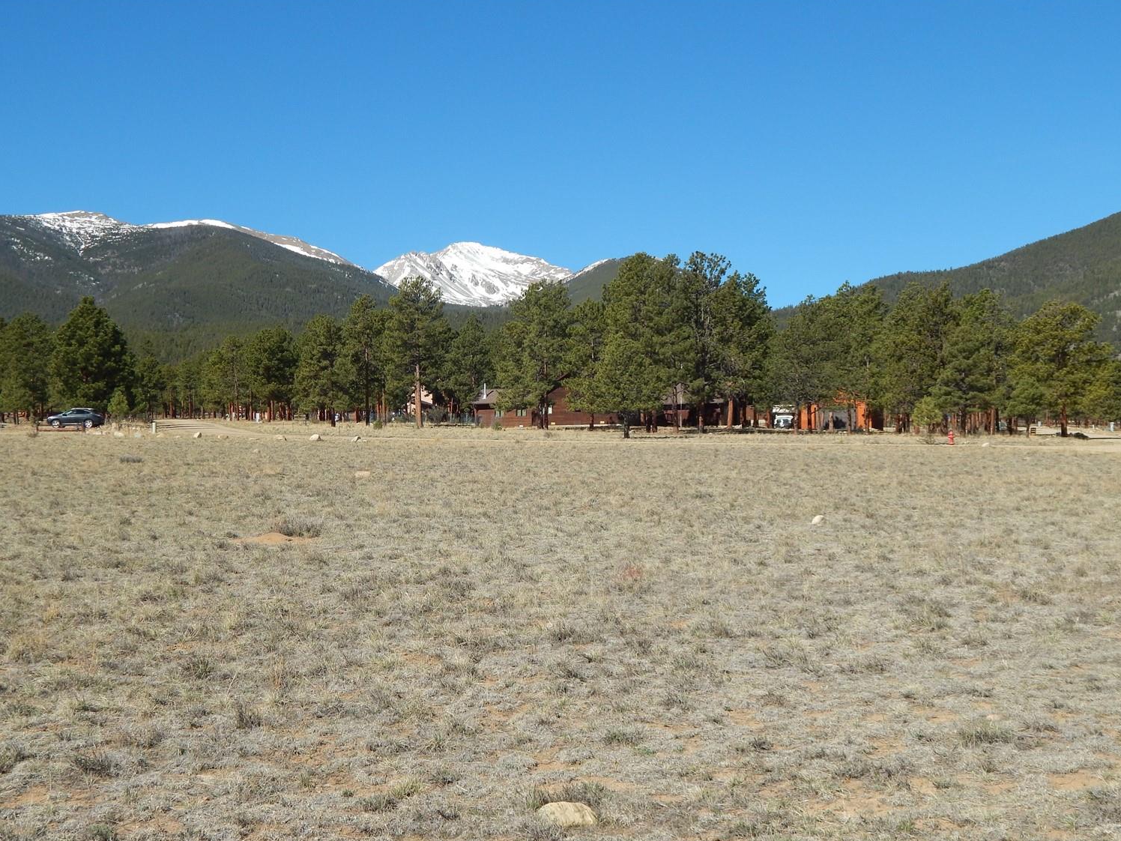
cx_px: 551
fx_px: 1490
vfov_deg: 31.5
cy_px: 444
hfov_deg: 41.2
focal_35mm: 46
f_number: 7.1
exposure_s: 1/400
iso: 125
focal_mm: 7.7
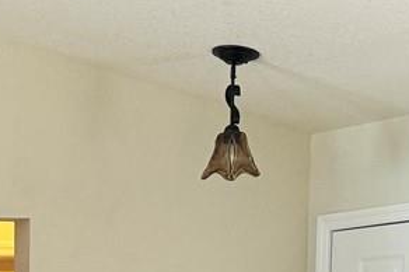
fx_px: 1555
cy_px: 550
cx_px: -178
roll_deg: +0.6
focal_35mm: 137
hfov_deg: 14.2
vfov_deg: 9.3
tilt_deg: -7.8
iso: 160
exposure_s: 1/60
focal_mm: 6.76
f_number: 1.78
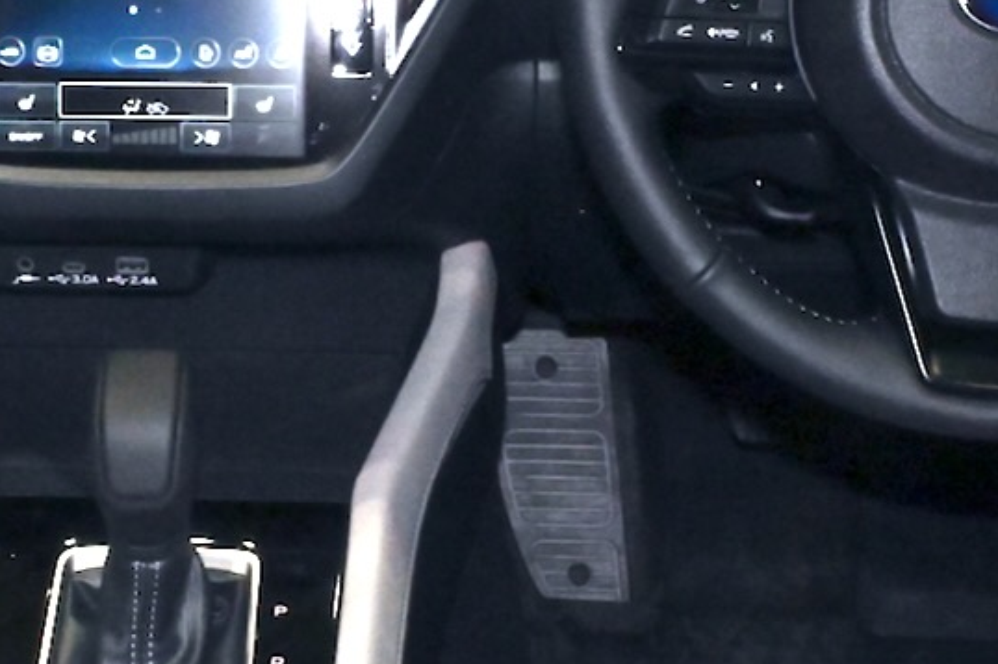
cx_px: 263
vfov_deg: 18.1
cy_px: 176
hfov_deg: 26.7
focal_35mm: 75
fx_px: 2078
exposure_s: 1/60
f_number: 18
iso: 3600
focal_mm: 14
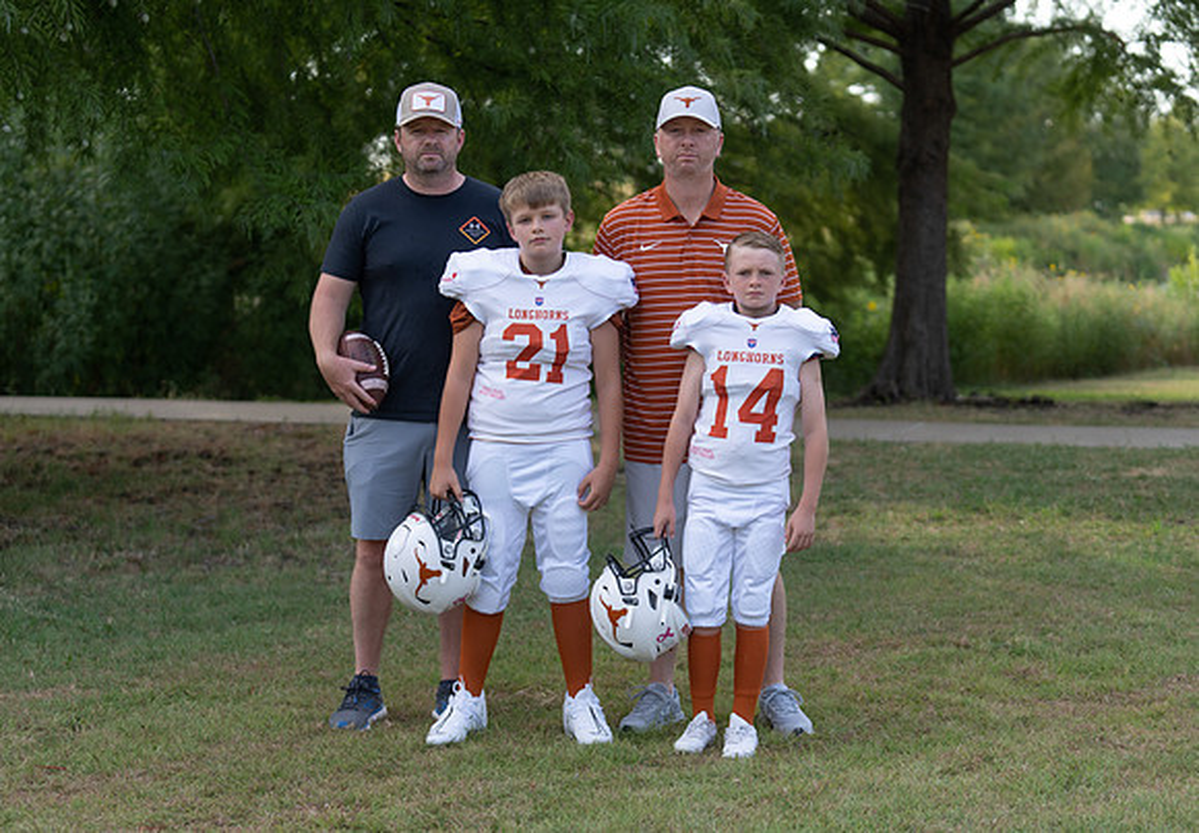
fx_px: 2683
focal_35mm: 80
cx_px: 605
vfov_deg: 17.6
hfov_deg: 25.2
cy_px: 450
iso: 100
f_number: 2.8
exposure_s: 1/400
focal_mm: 70
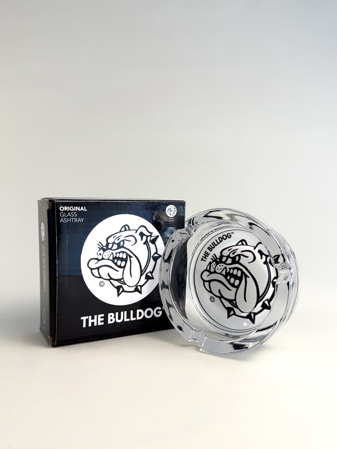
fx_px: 402
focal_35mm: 31
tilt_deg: -4.5
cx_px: 168
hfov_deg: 45.4
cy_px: 224
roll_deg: -0.6
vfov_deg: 58.4
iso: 64
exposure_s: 1/242
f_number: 1.78
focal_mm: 6.76
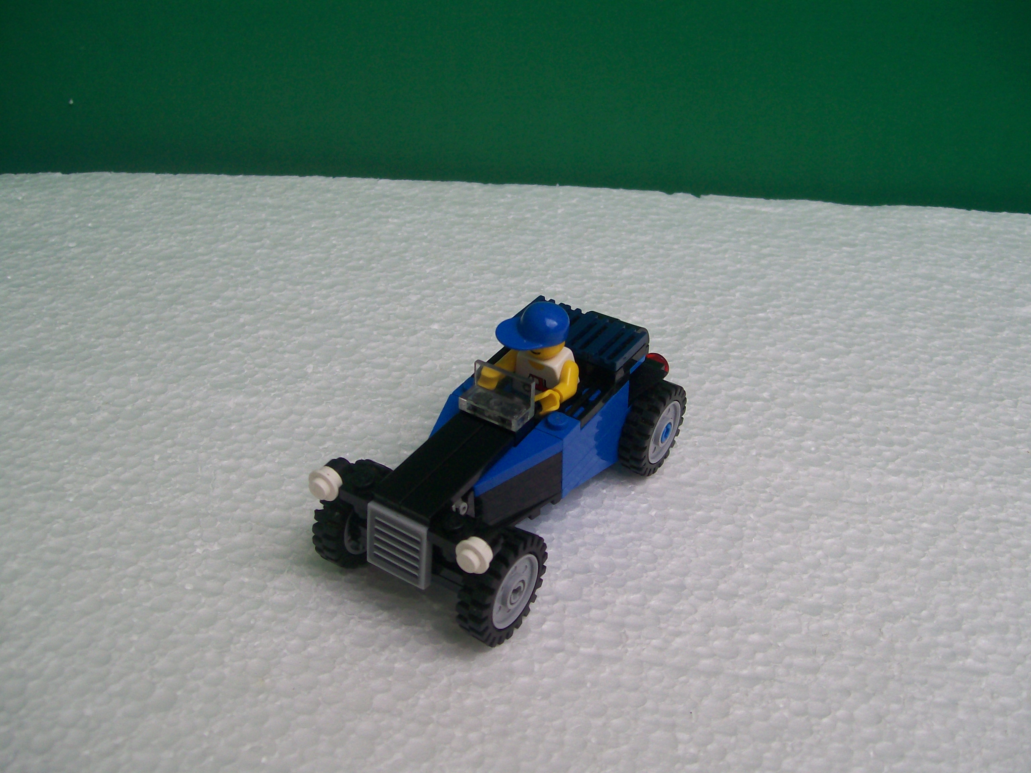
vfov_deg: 39.7
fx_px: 1072
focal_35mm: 36
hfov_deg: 51.4
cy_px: 386
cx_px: 516
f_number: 2.7
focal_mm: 6
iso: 80
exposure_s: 1/555
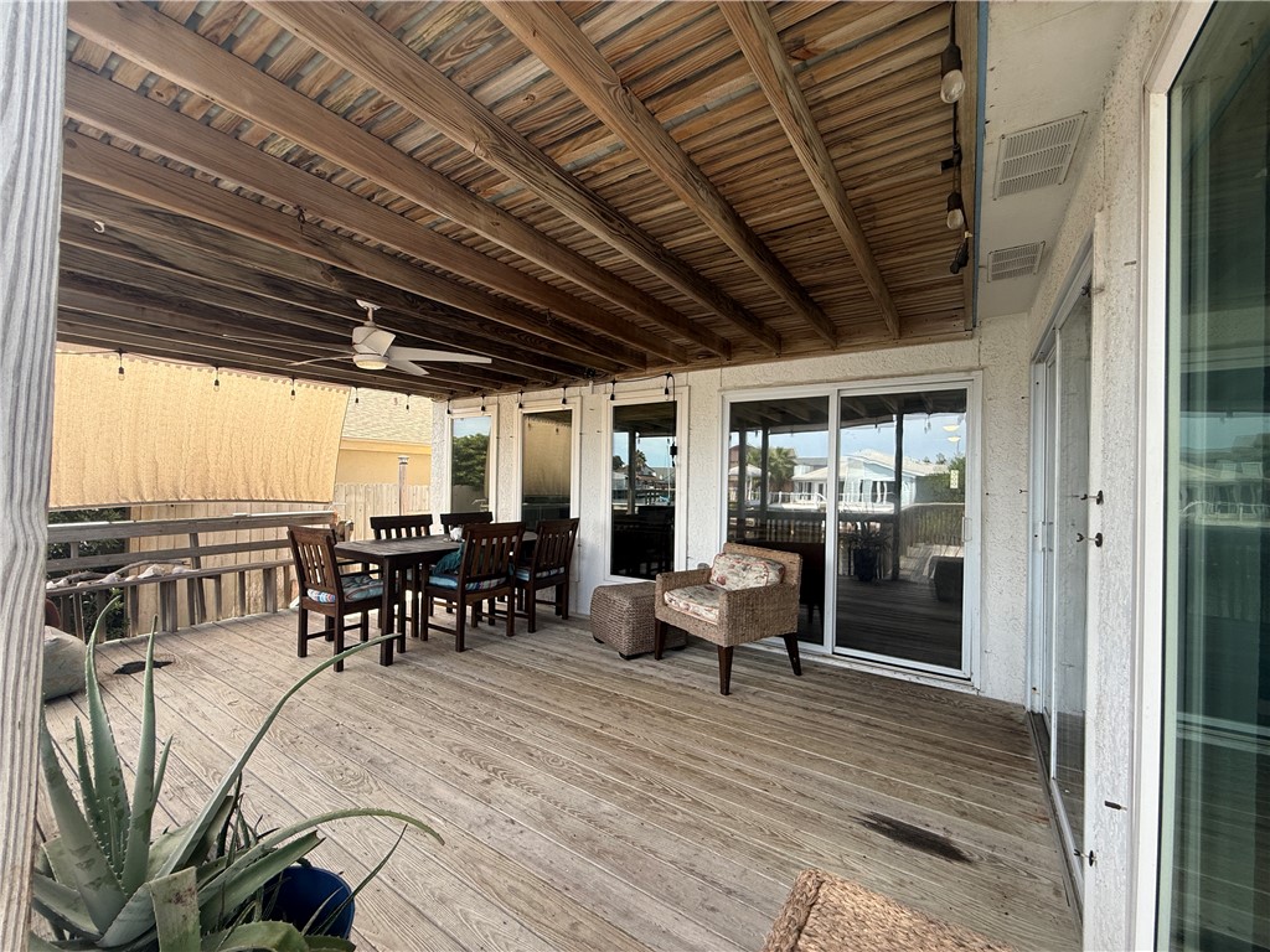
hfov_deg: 102.1
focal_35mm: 14
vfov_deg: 85.7
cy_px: 476
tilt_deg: +0.7
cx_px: 635
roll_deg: -0.5
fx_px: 514
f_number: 2.2
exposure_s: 1/344
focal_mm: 2.22
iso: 64
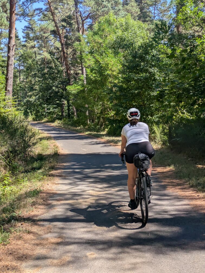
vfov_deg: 36.8
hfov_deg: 28.1
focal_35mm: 52
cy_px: 138
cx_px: 104
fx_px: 410
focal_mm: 5.43
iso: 79
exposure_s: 1/1073
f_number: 1.89
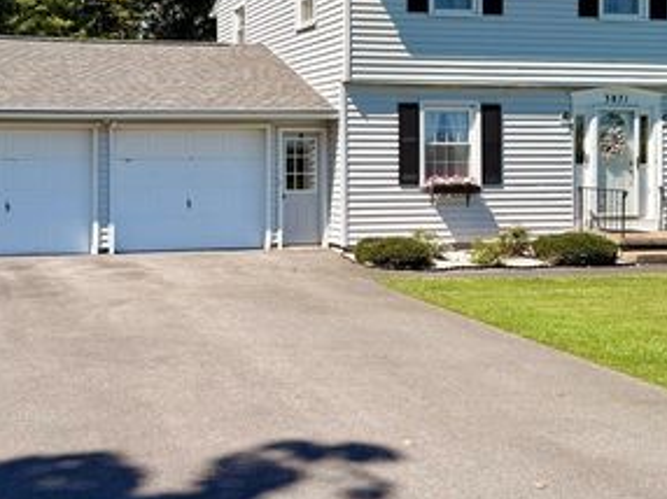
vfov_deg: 33.8
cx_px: 448
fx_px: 809
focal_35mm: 42
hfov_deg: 44.1
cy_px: 141
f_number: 1.78
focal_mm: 6.76
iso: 80
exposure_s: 1/4975
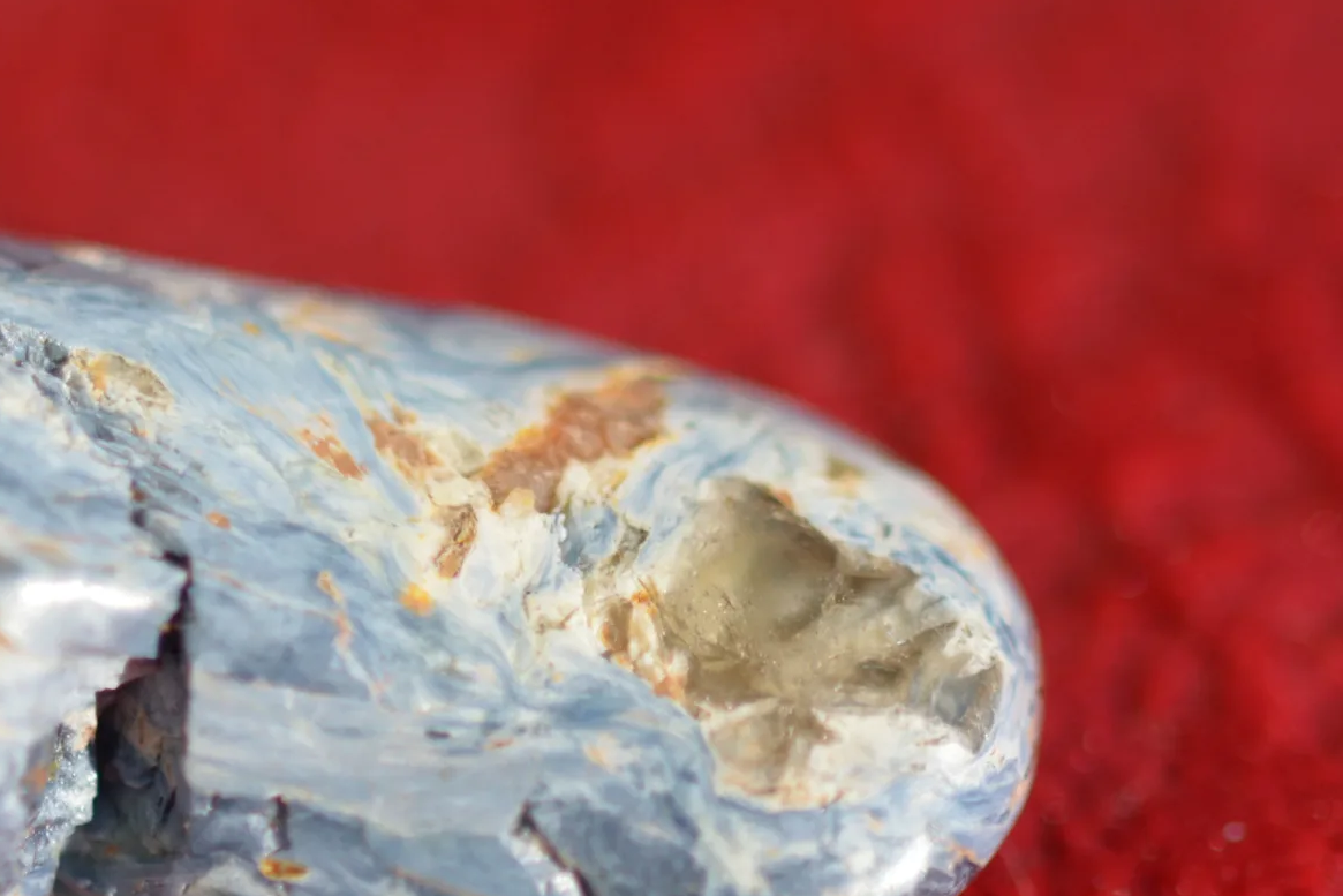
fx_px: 12912
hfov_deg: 5.9
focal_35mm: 346
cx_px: 76
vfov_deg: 4.0
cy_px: 667
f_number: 4.2
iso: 400
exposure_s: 1/4000
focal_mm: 105
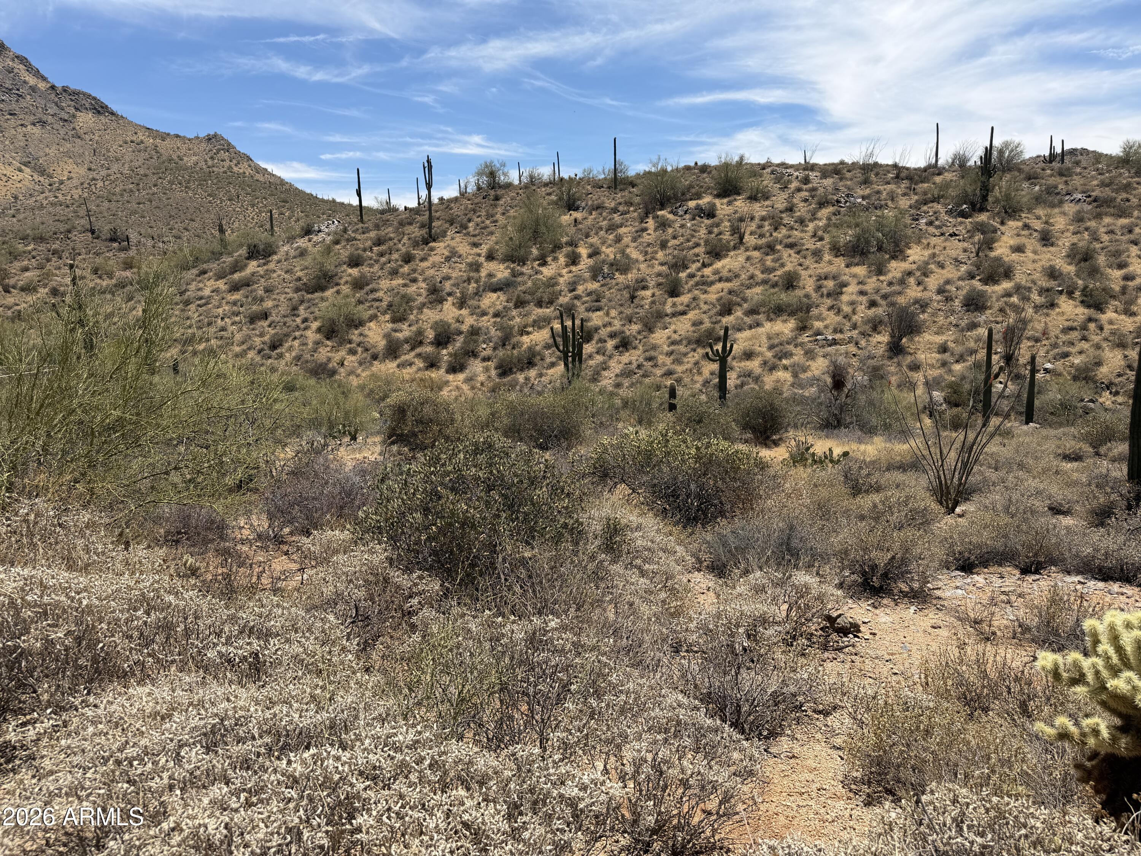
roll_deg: +2.3
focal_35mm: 24
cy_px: 428
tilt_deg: -10.6
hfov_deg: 71.6
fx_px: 791
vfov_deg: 56.8
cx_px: 570
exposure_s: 1/5319
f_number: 1.78
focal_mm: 6.76
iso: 80
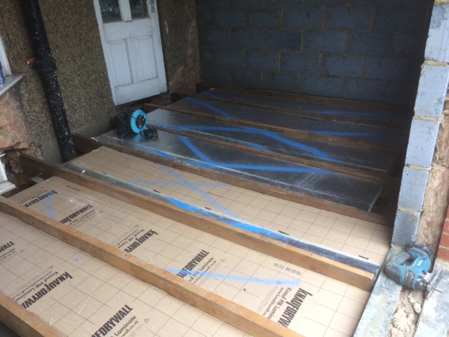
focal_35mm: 29
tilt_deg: -27.9
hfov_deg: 61.7
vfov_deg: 48.2
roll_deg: +4.4
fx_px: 376
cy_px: 168
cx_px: 224
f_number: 2.2
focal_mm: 4.15
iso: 32
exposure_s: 1/104
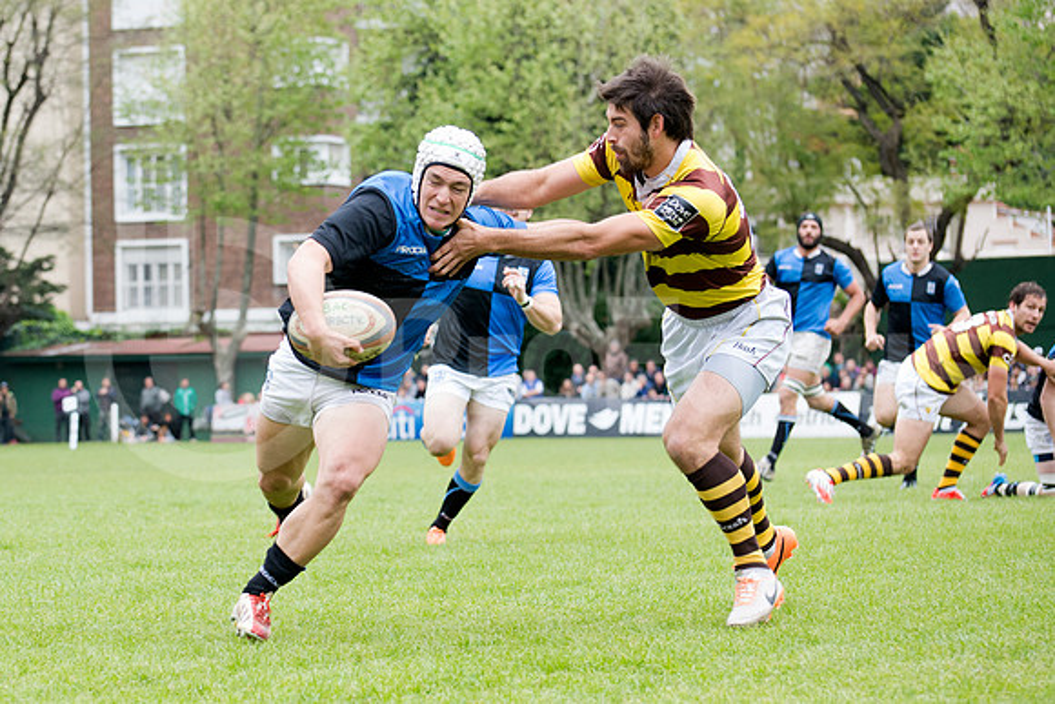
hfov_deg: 20.8
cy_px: 352
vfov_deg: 14.0
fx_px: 2872
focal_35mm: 98
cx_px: 528
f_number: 4.5
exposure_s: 1/500
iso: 1600
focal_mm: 98
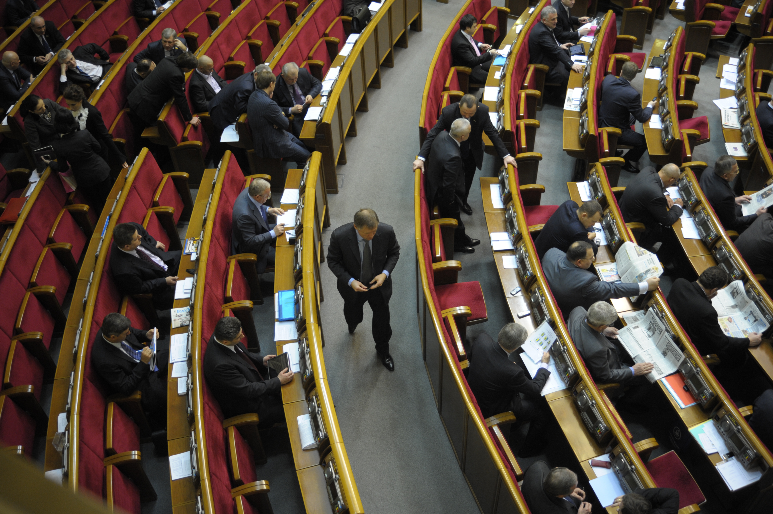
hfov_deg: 54.5
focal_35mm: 35
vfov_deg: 37.8
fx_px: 751
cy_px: 257
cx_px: 386
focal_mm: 35
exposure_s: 1/125
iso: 1250
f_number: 4
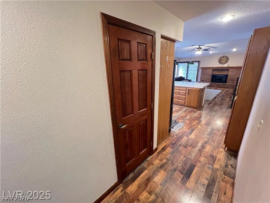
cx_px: 135
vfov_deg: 89.9
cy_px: 102
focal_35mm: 13
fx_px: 101
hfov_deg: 106.2
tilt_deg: -17.0
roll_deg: +2.0
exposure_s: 1/40
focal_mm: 1.57
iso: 800
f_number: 1.8
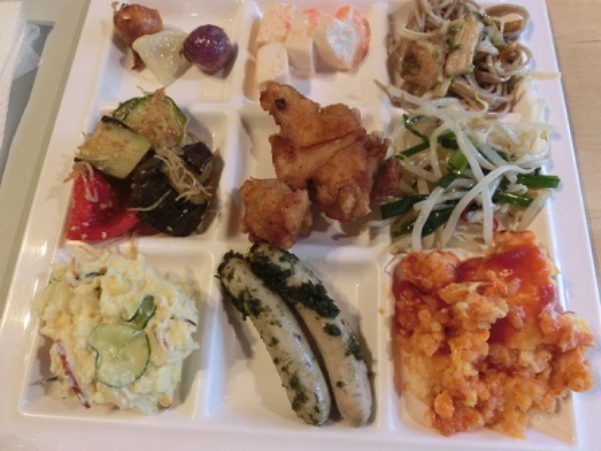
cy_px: 226
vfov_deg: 54.9
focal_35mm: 25
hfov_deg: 69.4
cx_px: 300
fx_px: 434
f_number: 3.3
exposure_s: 1/125
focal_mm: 4.4
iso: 500
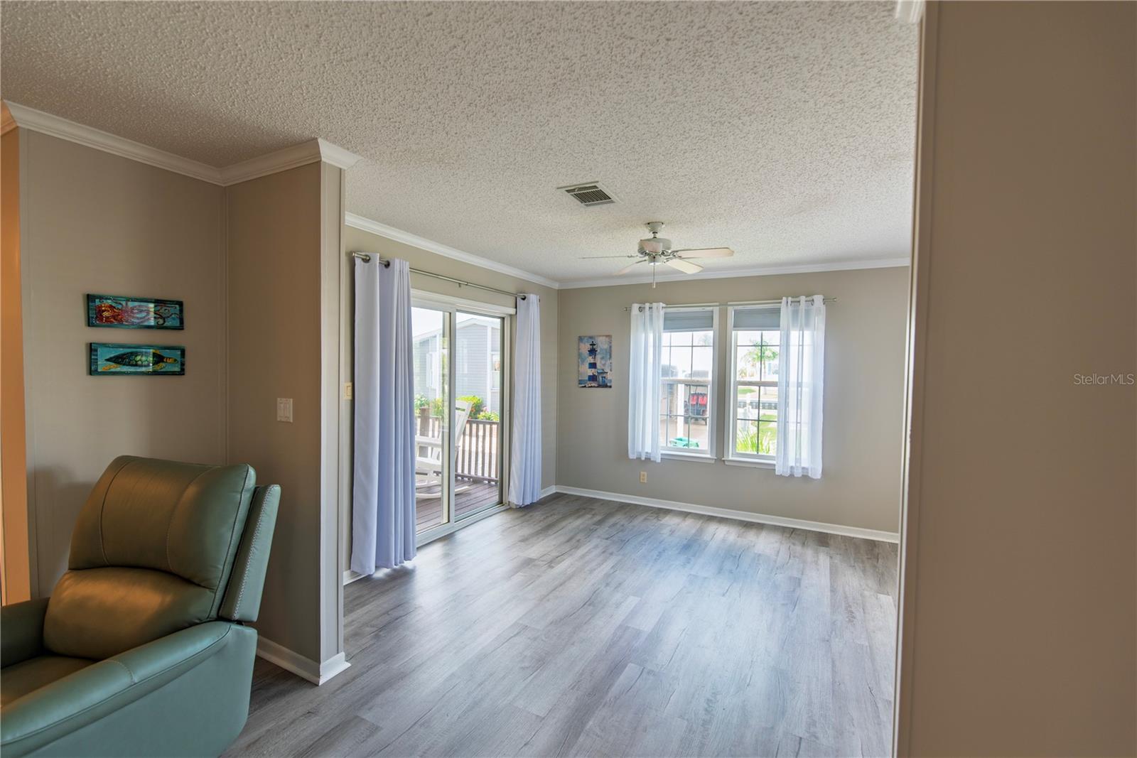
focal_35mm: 15
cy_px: 379
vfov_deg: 77.3
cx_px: 568
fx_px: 474
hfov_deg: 100.4
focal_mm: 15
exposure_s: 1/50
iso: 100
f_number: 3.5
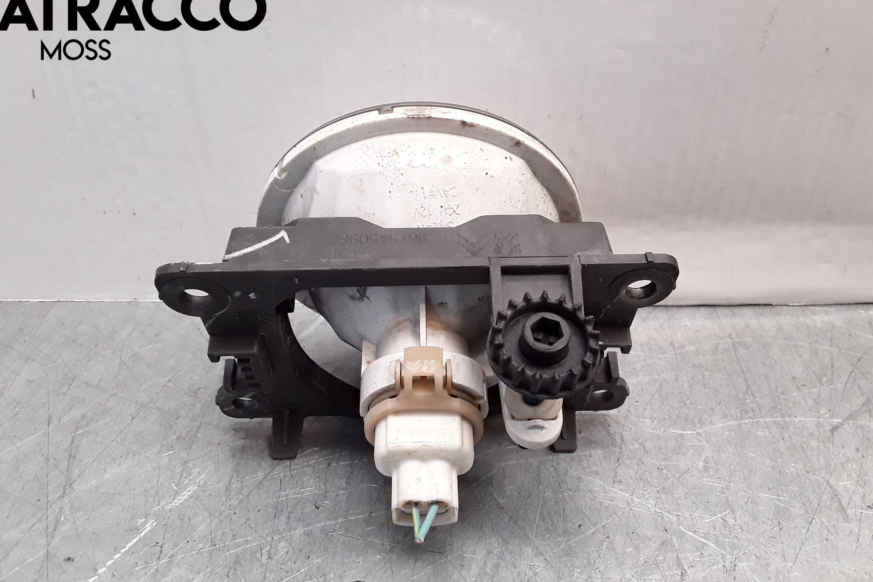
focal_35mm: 30
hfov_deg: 61.9
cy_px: 321
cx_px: 446
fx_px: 727
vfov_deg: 43.5
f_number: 1.9
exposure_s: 1/100
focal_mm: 2.91
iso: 100
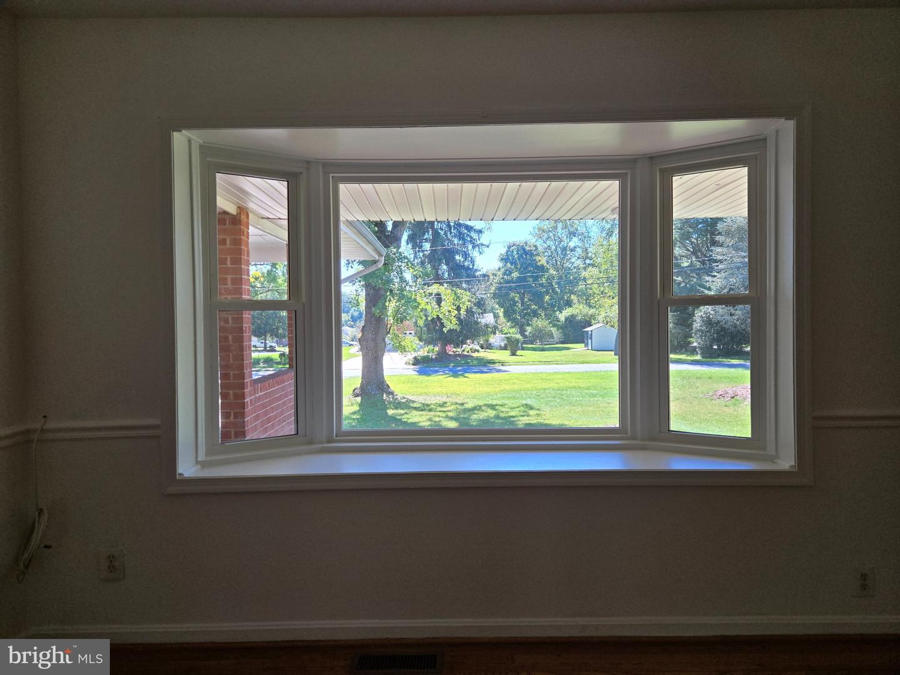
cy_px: 338
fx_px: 598
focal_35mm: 23
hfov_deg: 73.9
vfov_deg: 58.9
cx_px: 450
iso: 80
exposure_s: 1/508
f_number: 1.8
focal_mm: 5.4
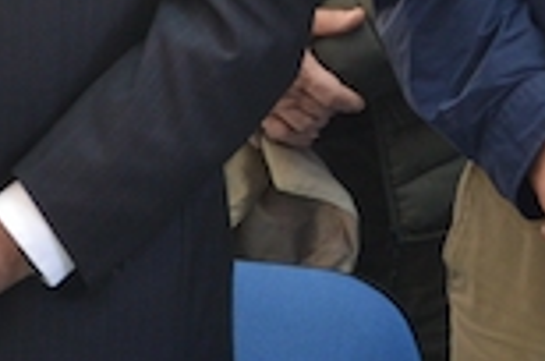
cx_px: 754
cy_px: -317
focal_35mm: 203
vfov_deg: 6.6
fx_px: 3067
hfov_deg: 9.9
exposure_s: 1/25
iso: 400
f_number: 4
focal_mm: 26
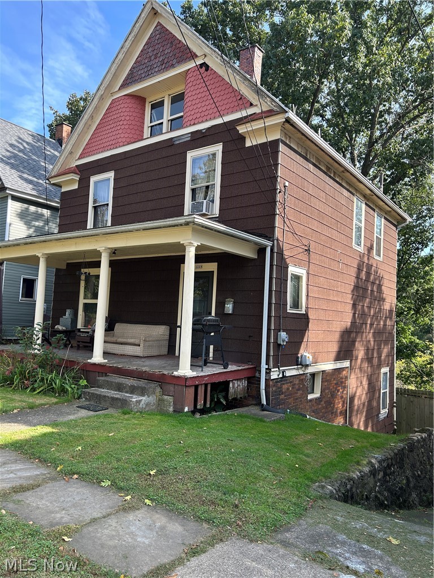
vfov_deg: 67.3
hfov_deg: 53.1
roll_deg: -3.0
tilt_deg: +4.3
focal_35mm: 26
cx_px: 217
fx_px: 435
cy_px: 289
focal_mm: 5.7
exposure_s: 1/614
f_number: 1.5
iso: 50
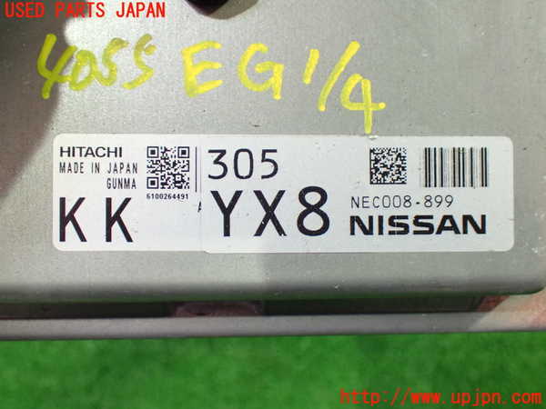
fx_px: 599
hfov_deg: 49.0
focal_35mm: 38
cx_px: 273
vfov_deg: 37.7
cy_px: 204
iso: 1000
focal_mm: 6.83
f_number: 2.7
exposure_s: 1/40
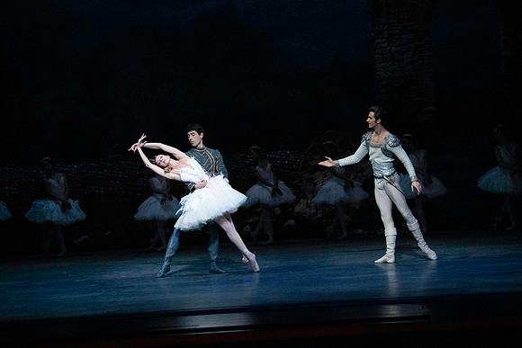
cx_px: 261
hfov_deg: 13.6
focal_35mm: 151
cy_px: 174
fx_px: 2190
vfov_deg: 9.1
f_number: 5
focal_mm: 151
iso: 25600
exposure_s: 1/400
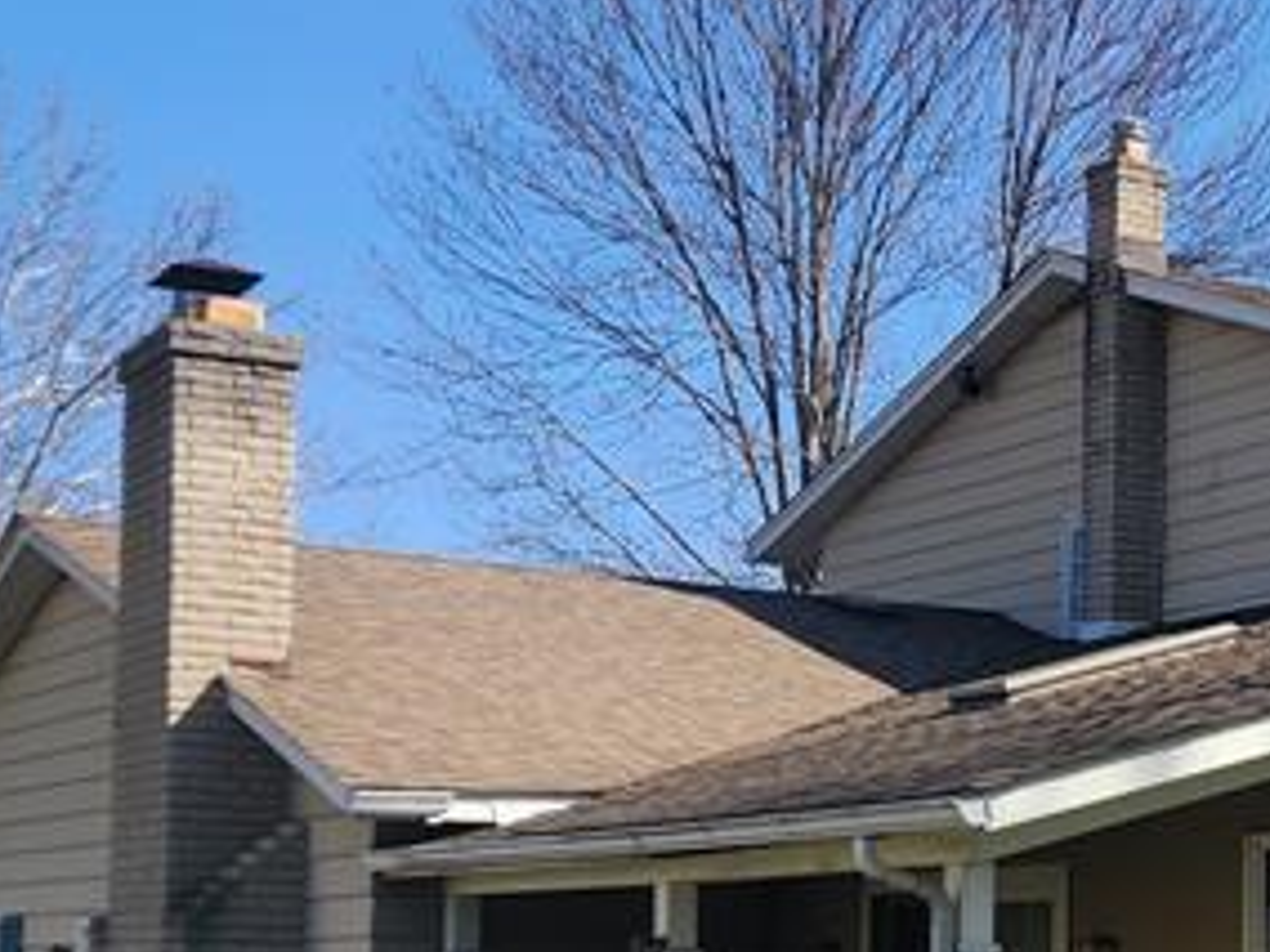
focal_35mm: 83
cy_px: 907
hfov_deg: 23.1
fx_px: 3045
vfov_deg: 17.4
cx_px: 1091
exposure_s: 1/1402
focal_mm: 5.4
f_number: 1.8
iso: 20
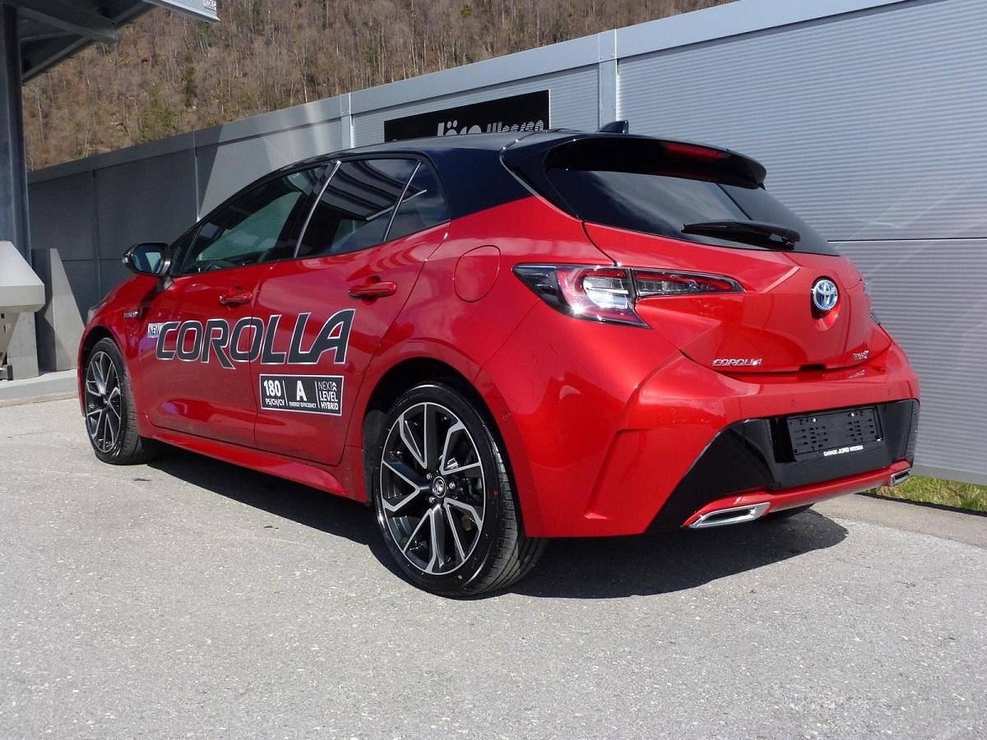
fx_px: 969
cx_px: 494
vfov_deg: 41.8
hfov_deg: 54.0
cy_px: 370
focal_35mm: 34
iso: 100
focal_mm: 5.9
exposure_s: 1/640
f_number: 4
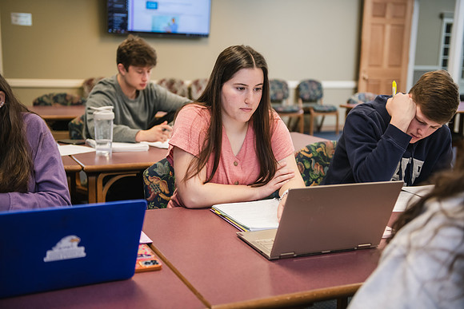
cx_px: 232
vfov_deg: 28.1
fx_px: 619
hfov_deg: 41.1
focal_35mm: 48
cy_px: 154
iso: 1250
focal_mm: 48
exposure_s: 1/200
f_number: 2.8
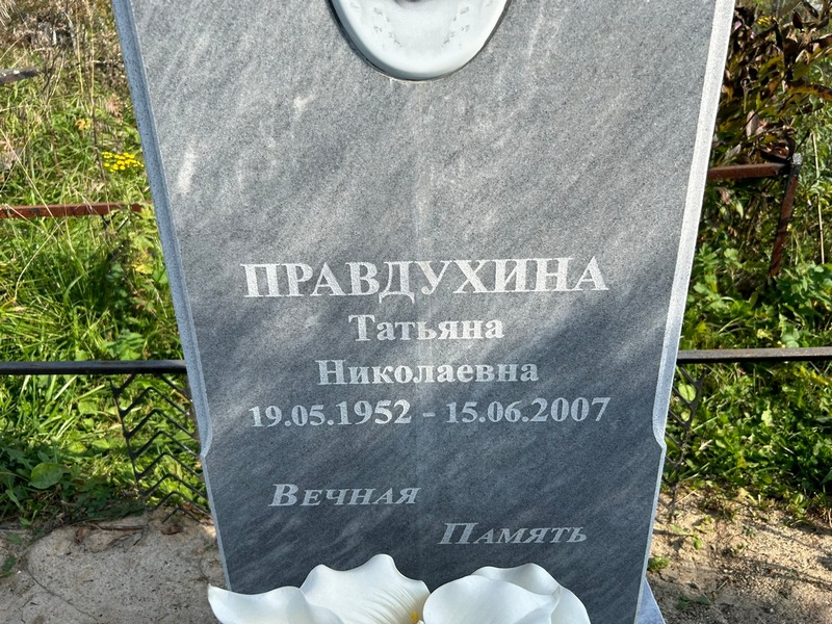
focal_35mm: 26
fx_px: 625
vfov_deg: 53.1
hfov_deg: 67.3
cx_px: 416
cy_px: 312
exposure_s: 1/2695
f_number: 1.5
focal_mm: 5.7
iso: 50
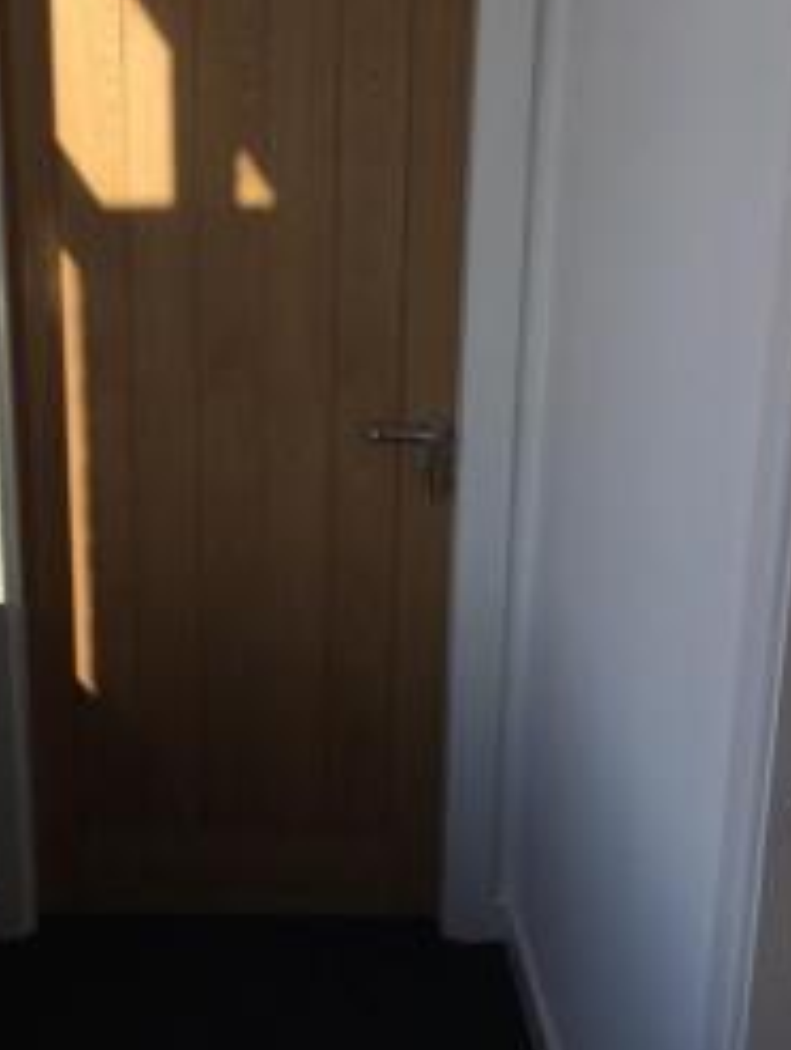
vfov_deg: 36.1
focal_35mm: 53
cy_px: 516
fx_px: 1611
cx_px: 157
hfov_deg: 27.1
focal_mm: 4.12
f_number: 2.2
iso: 32
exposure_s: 1/855
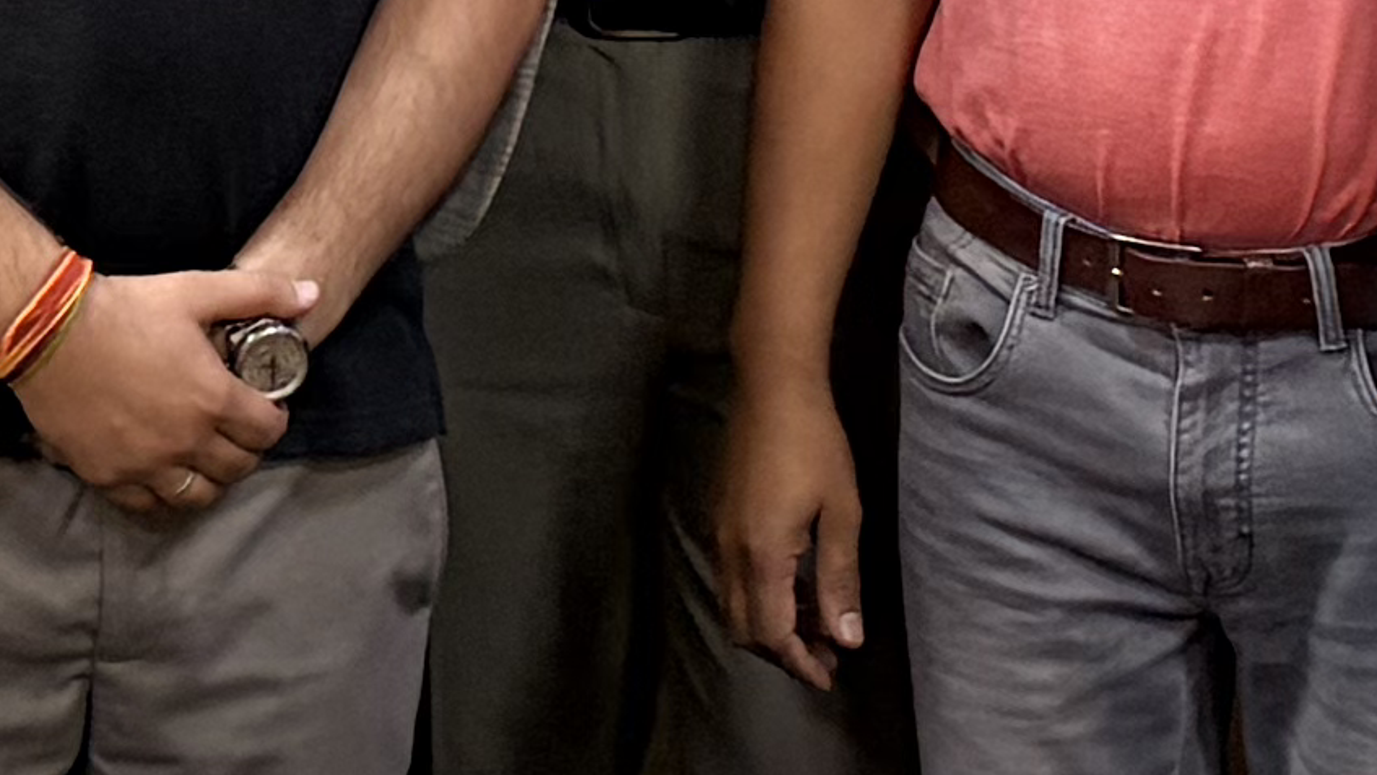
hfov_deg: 11.3
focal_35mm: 191
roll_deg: -0.8
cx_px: 576
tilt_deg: -1.8
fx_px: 6976
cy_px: -769
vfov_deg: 6.2
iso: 160
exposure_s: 1/50
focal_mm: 5.96
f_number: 1.6
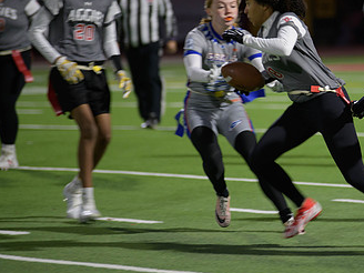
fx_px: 3218
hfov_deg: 6.5
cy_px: 77
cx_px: 311
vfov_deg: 4.9
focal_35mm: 306
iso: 800
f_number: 2.8
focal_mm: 180
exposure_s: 1/200
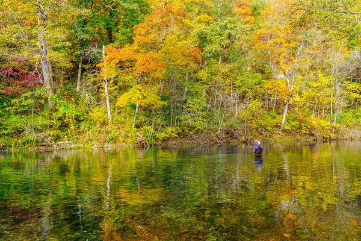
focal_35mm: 30
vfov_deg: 43.6
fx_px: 301
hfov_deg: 61.9
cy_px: 120
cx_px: 180
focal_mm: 30
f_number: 13
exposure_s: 1/25
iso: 200
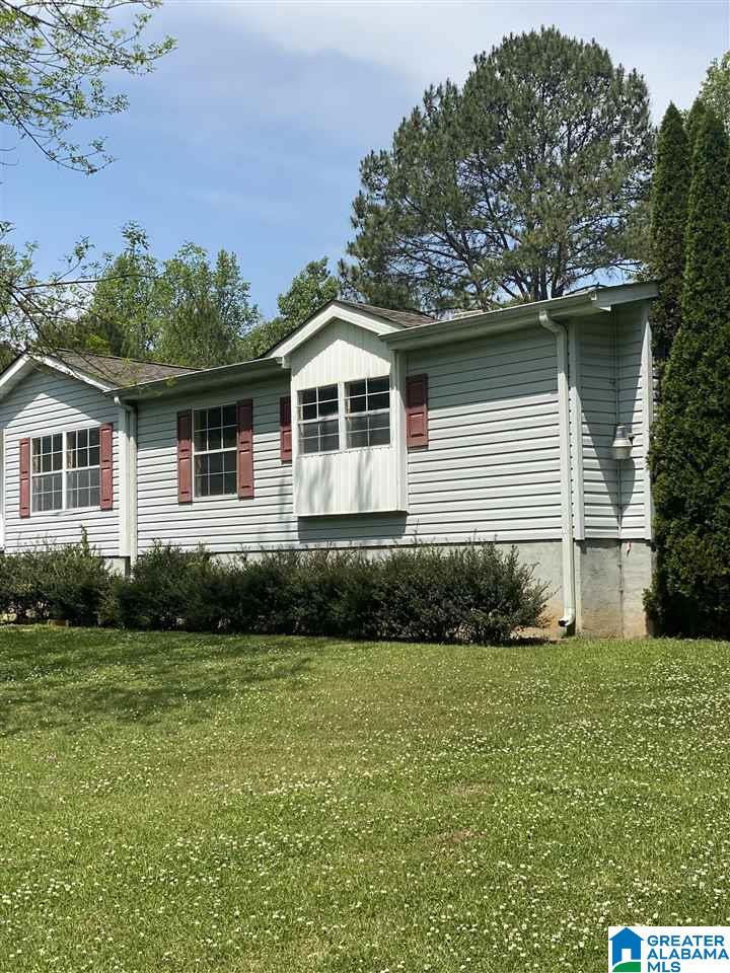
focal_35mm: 52
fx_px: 1462
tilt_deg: +4.5
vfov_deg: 36.8
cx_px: 365
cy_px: 486
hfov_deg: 28.0
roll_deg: +0.8
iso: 20
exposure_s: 1/1597
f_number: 2
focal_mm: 6
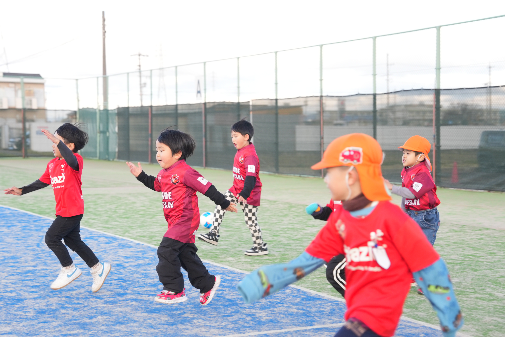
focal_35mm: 70
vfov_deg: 19.5
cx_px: 252
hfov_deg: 28.8
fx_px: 982
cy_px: 168
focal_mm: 70
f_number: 4.5
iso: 640
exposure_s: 1/250
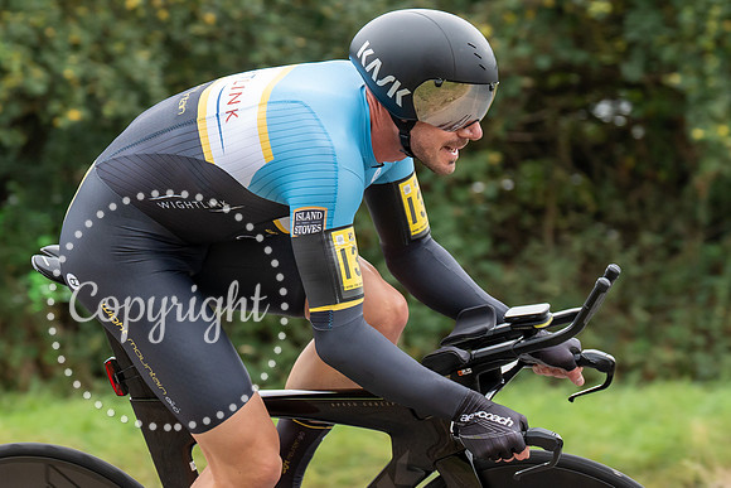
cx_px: 198
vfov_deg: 8.0
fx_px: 3480
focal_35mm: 171
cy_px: 260
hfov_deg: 12.0
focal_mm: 88
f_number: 4
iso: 1000
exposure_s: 1/1000
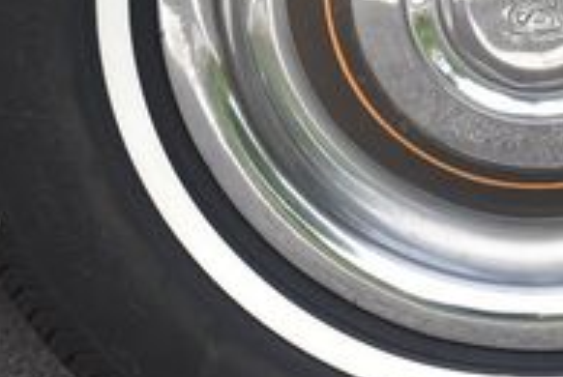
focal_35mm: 277
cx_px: 519
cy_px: -49
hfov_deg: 7.4
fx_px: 4339
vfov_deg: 5.0
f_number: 6.3
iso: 800
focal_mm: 56
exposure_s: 1/640
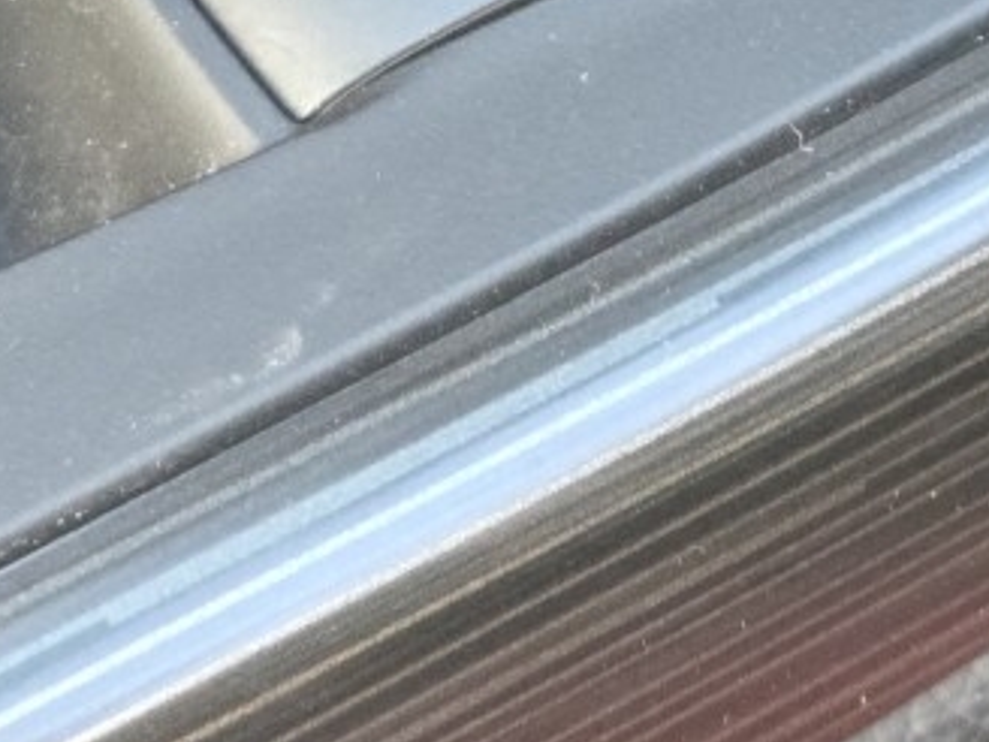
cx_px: 479
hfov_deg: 8.7
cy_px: -247
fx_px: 6486
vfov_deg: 6.5
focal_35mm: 227
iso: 320
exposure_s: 1/120
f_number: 2.4
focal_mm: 7.9
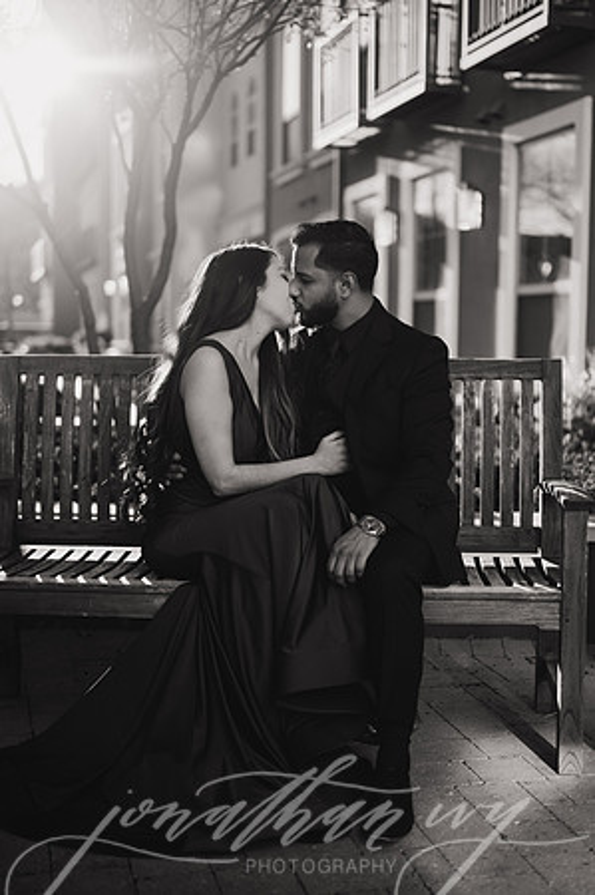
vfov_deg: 39.6
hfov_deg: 26.9
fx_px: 1242
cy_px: 448
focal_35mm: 50
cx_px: 298
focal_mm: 50
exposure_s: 1/6400
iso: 640
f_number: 2
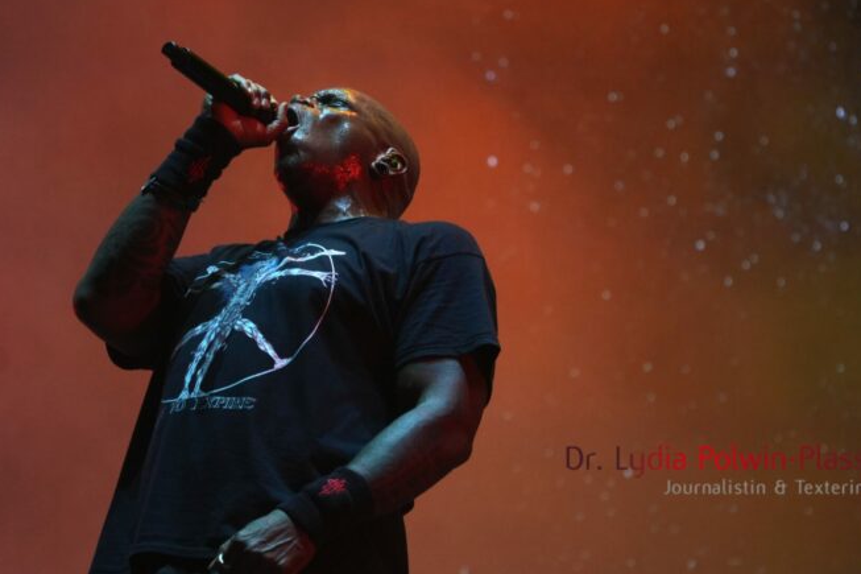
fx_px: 5107
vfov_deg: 6.4
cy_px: 259
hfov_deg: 9.6
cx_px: 456
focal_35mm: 214
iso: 1600
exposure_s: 1/200
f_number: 5.6
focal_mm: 121
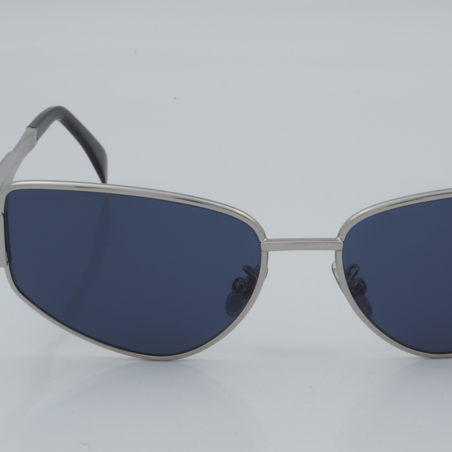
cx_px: 300
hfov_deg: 16.4
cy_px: 226
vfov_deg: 16.5
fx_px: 1561
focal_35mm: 106
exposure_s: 1/4
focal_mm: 55
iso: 100
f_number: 32
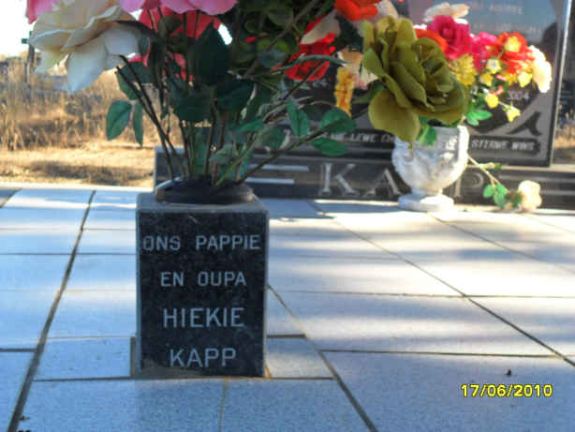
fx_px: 864
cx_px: 288
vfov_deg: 28.1
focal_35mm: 52
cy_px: 216
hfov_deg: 36.8
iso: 100
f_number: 5
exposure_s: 1/90
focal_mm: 9.3
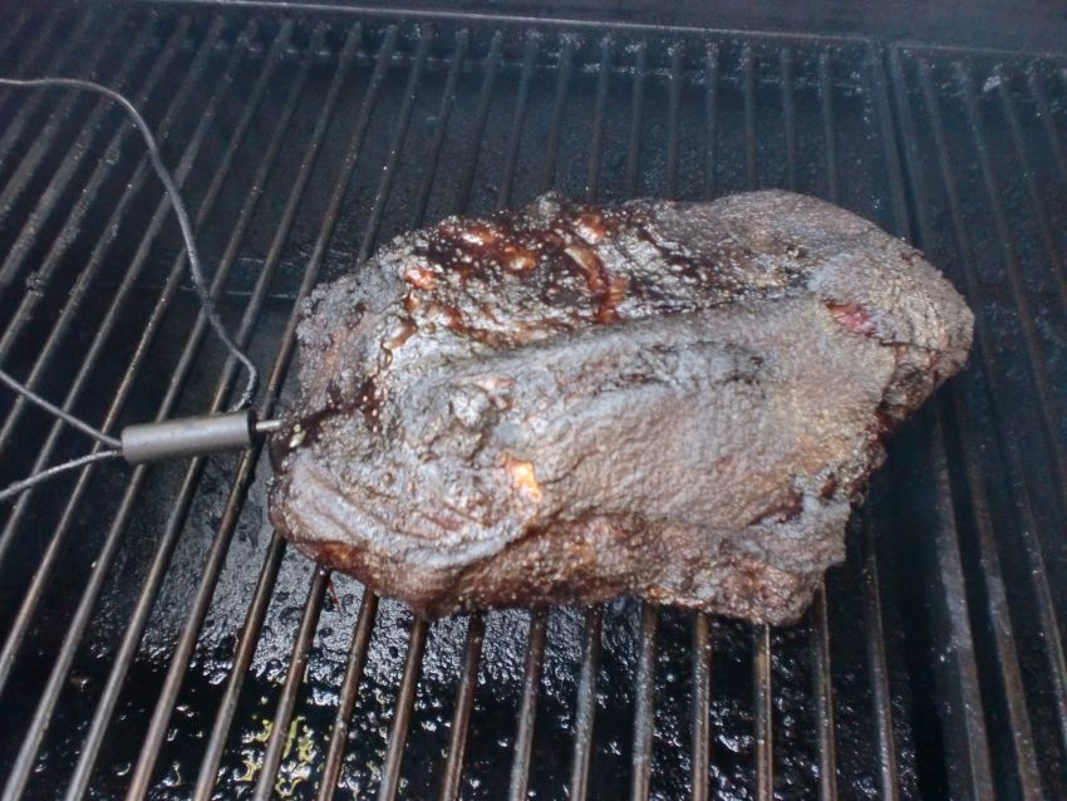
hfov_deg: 52.6
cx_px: 534
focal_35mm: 35
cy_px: 400
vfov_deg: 40.7
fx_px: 1079
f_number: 3.1
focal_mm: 6.3
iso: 400
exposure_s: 1/40
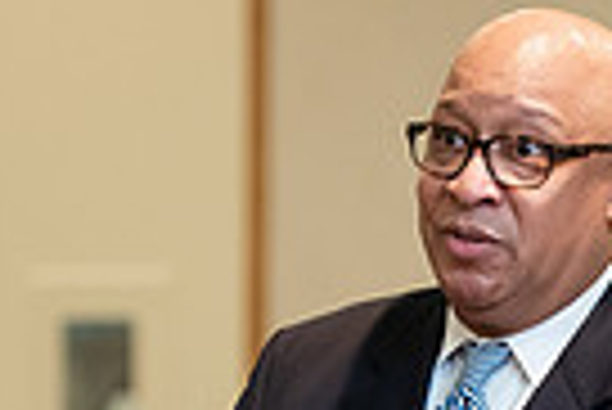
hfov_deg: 4.4
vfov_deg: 2.9
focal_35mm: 470
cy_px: 678
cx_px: 598
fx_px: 7998
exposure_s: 1/200
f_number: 3.2
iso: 2000
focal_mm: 110
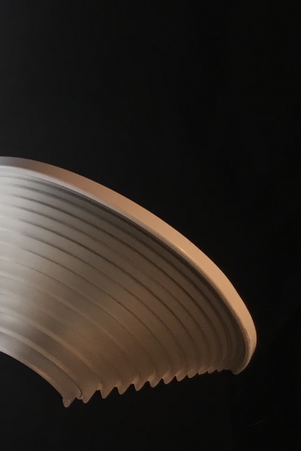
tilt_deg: -65.8
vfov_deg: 35.0
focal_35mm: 57
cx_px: -68
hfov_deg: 21.9
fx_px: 714
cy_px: 261
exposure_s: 1/33
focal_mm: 3.3
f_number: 2.4
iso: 25
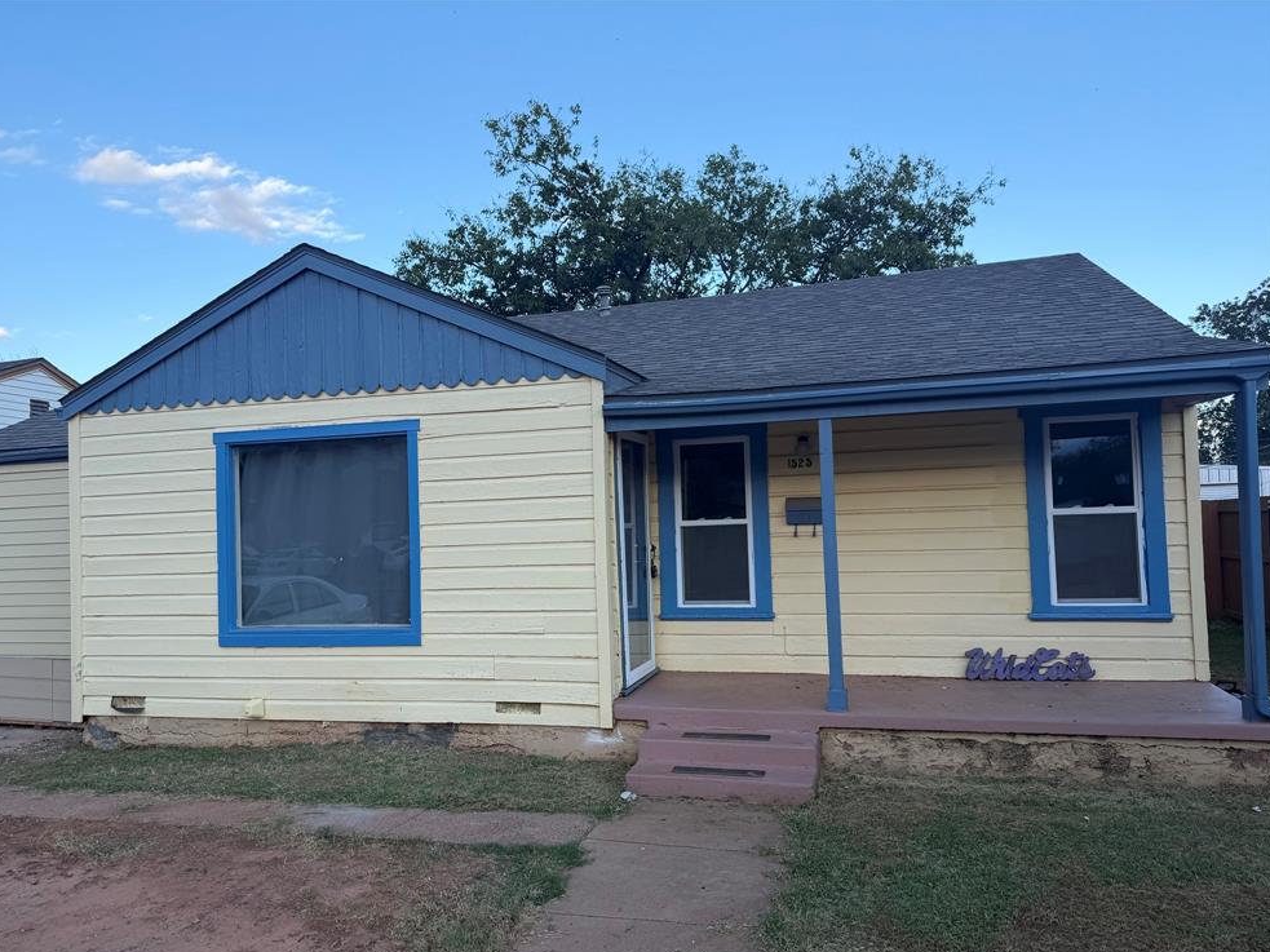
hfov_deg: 69.4
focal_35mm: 25
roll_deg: +2.2
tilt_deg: +1.0
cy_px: 495
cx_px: 614
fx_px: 917
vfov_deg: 54.9
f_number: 1.78
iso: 80
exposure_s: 1/1060
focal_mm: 6.76
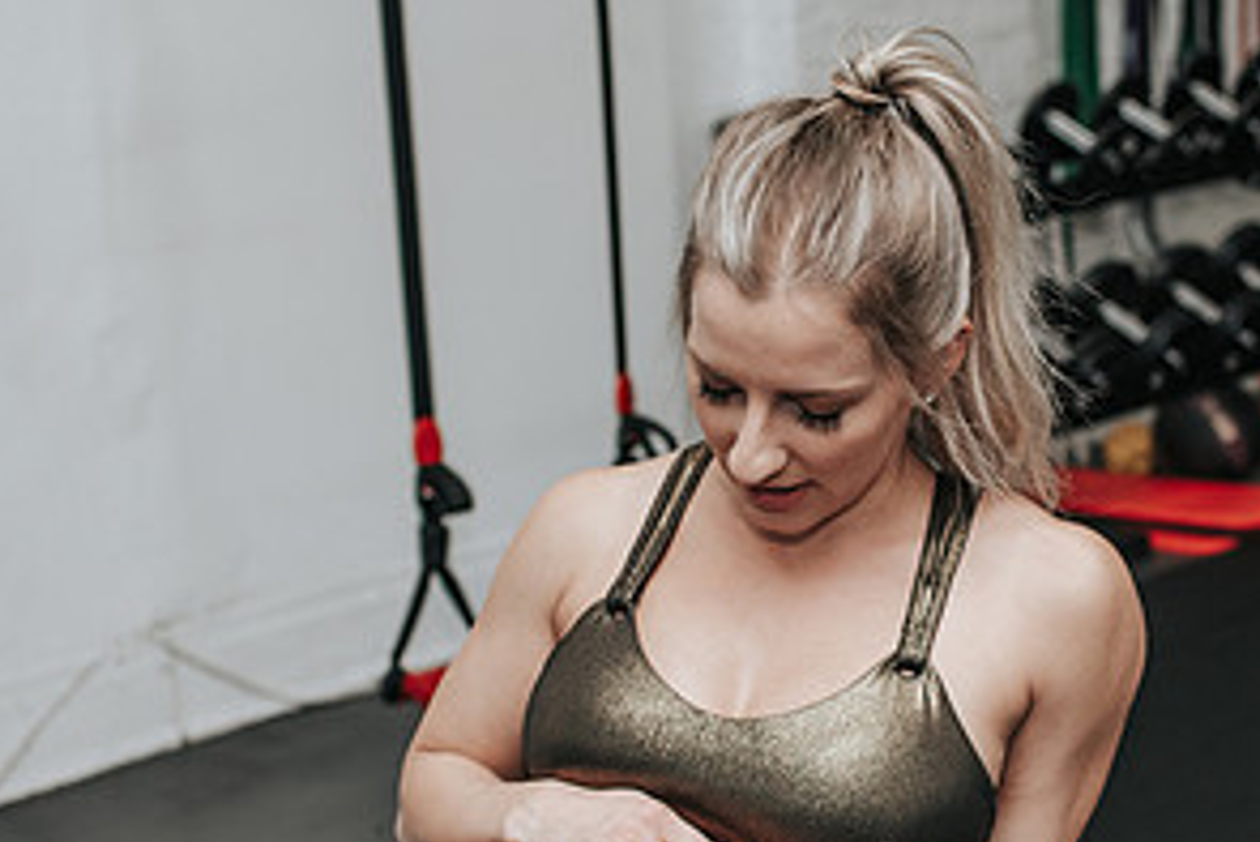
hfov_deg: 28.0
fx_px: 2521
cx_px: 766
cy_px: 566
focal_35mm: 72
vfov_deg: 18.9
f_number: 3.2
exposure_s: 1/200
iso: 800
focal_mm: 35
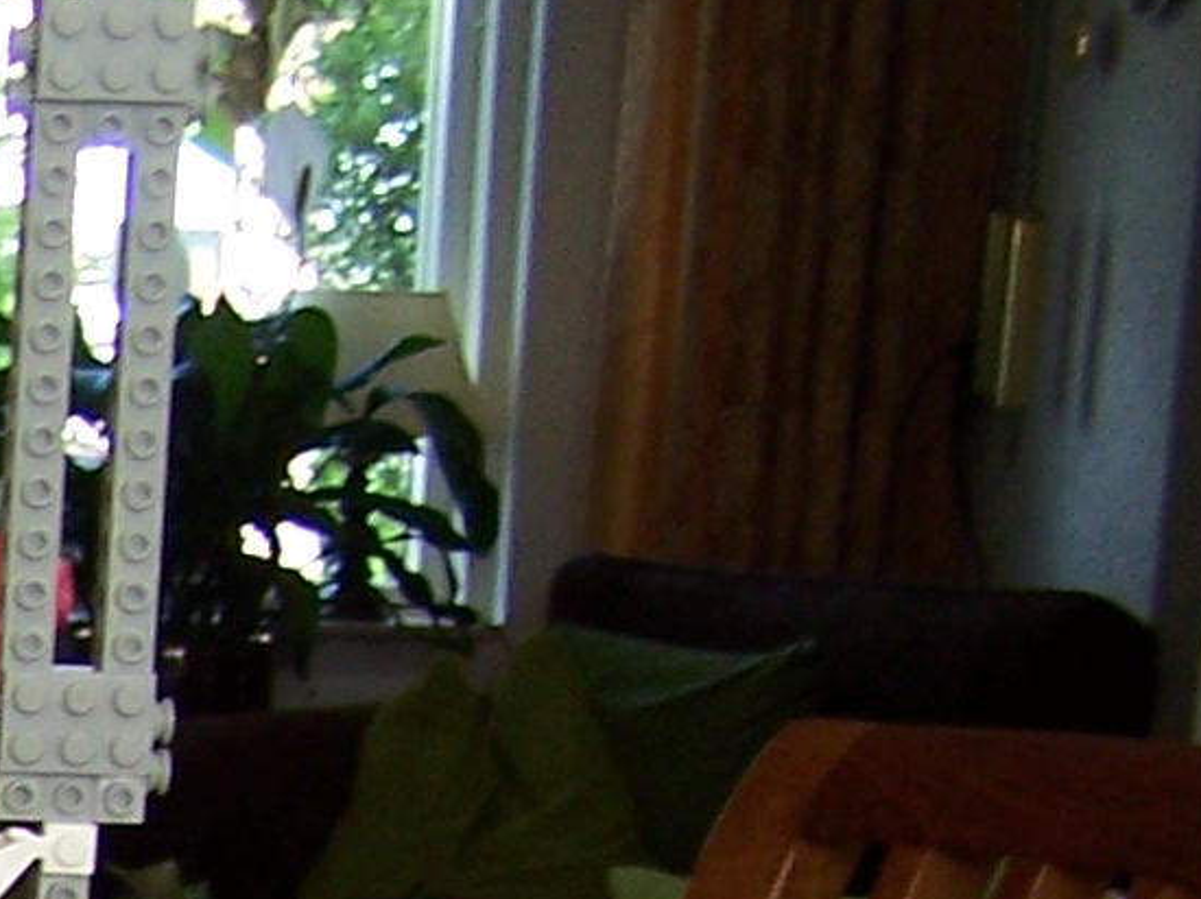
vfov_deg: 7.8
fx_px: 6173
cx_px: -1197
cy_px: 2027
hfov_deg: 10.3
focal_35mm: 178
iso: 80
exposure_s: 1/90
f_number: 2.8
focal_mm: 6.3
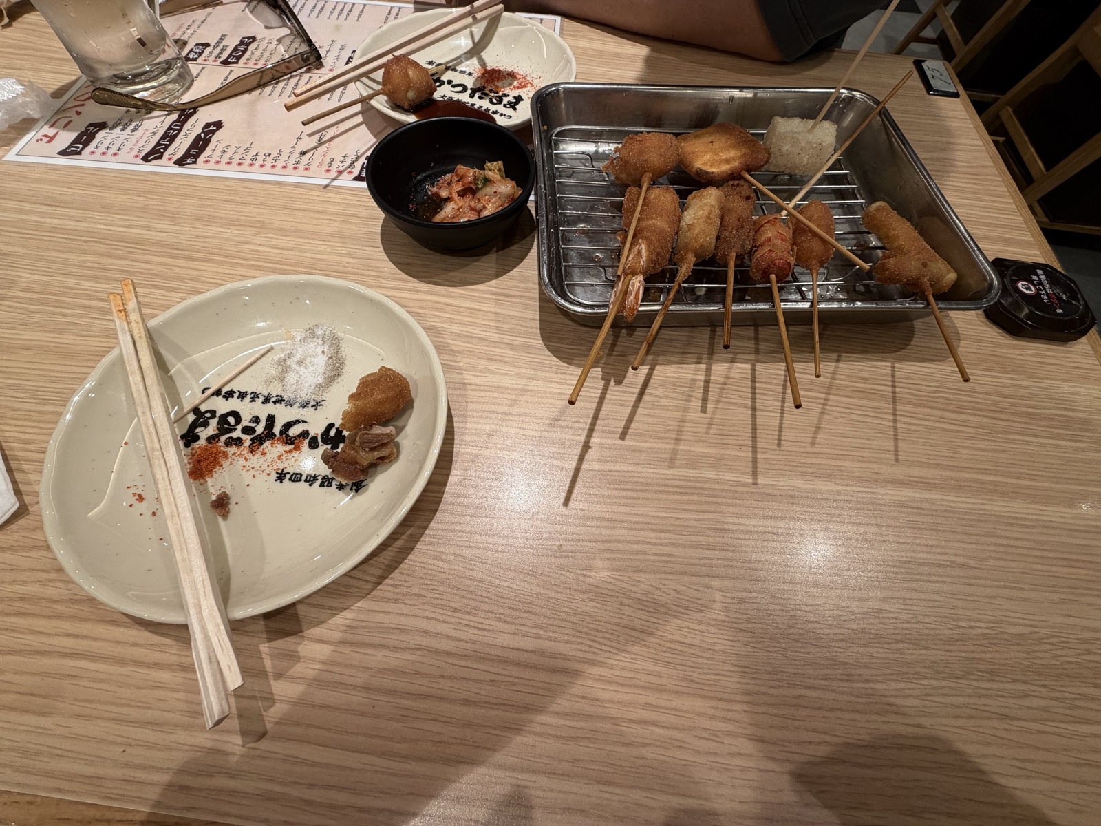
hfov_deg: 102.1
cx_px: 550
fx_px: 445
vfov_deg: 85.7
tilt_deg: -63.7
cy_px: 413
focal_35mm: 14
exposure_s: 1/109
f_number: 2.2
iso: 100
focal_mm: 2.22
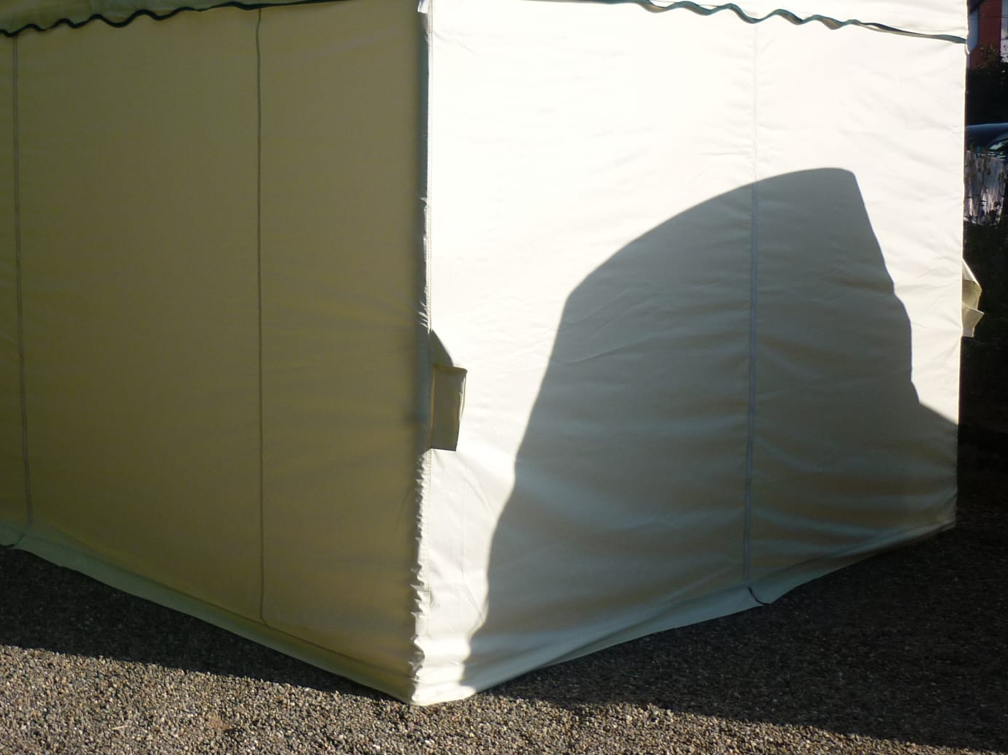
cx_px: 315
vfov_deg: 29.4
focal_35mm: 49
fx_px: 1427
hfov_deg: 38.4
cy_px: 246
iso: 80
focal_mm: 5.5
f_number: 8
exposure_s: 1/160
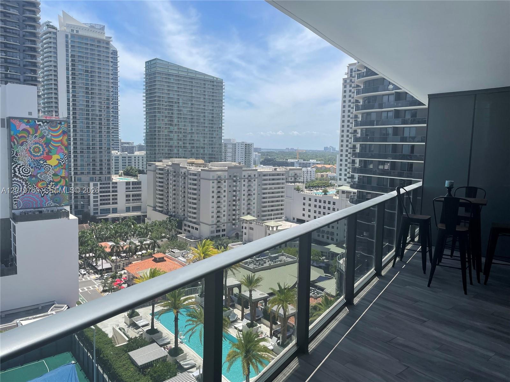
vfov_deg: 53.1
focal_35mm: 26
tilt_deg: -5.3
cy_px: 191
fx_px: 383
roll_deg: -1.4
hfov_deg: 67.3
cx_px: 255
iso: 32
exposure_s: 1/3401
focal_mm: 4.2
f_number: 1.6
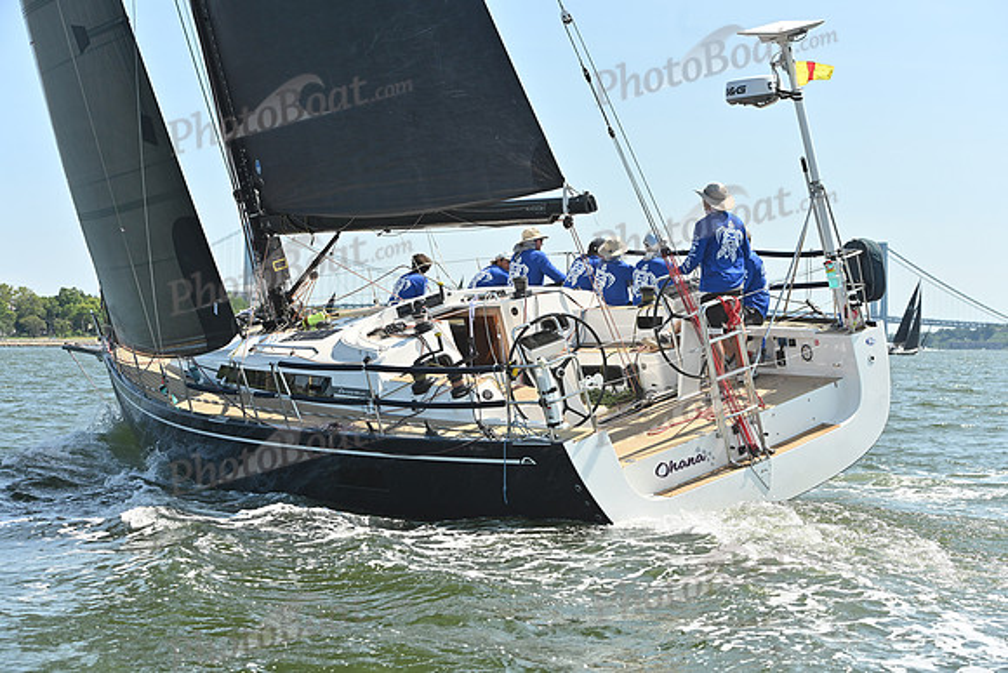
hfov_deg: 28.8
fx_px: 1960
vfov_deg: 19.5
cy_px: 336
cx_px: 504
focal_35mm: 70
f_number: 6.3
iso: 320
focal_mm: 70
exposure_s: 1/1250
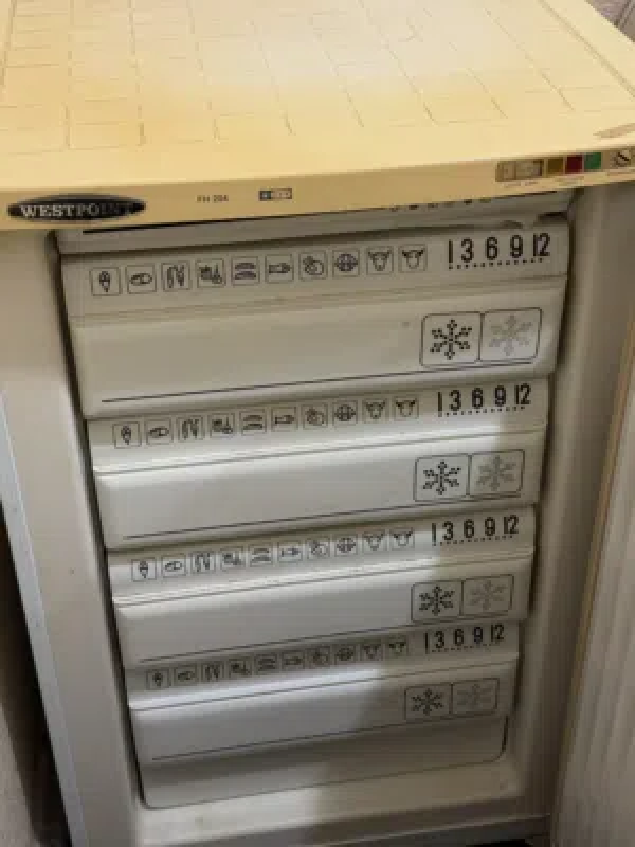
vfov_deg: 39.7
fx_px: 1174
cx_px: 318
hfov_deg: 30.3
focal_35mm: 48
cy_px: 424
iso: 400
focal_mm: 6.76
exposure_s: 1/33
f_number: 1.78
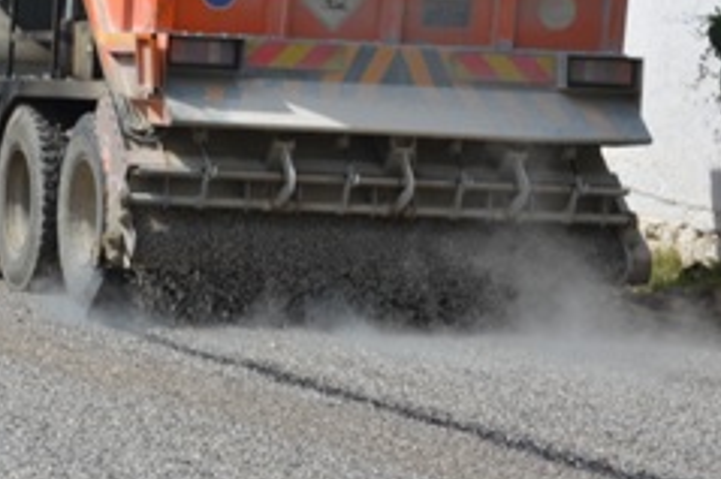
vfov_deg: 7.1
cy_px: 8
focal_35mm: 193
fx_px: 3863
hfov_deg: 10.6
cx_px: 6
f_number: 9
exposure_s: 1/320
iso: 100
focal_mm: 48
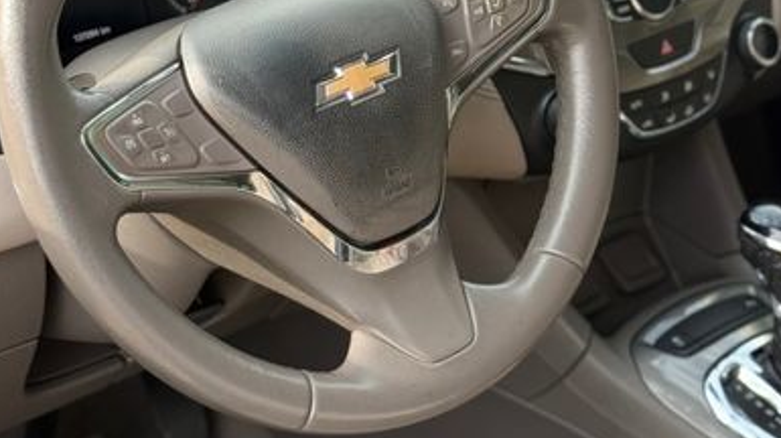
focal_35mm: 64
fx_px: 1325
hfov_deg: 32.8
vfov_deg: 18.7
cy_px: 122
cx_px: 422
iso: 80
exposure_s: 1/394
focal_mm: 6.76
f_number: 1.78
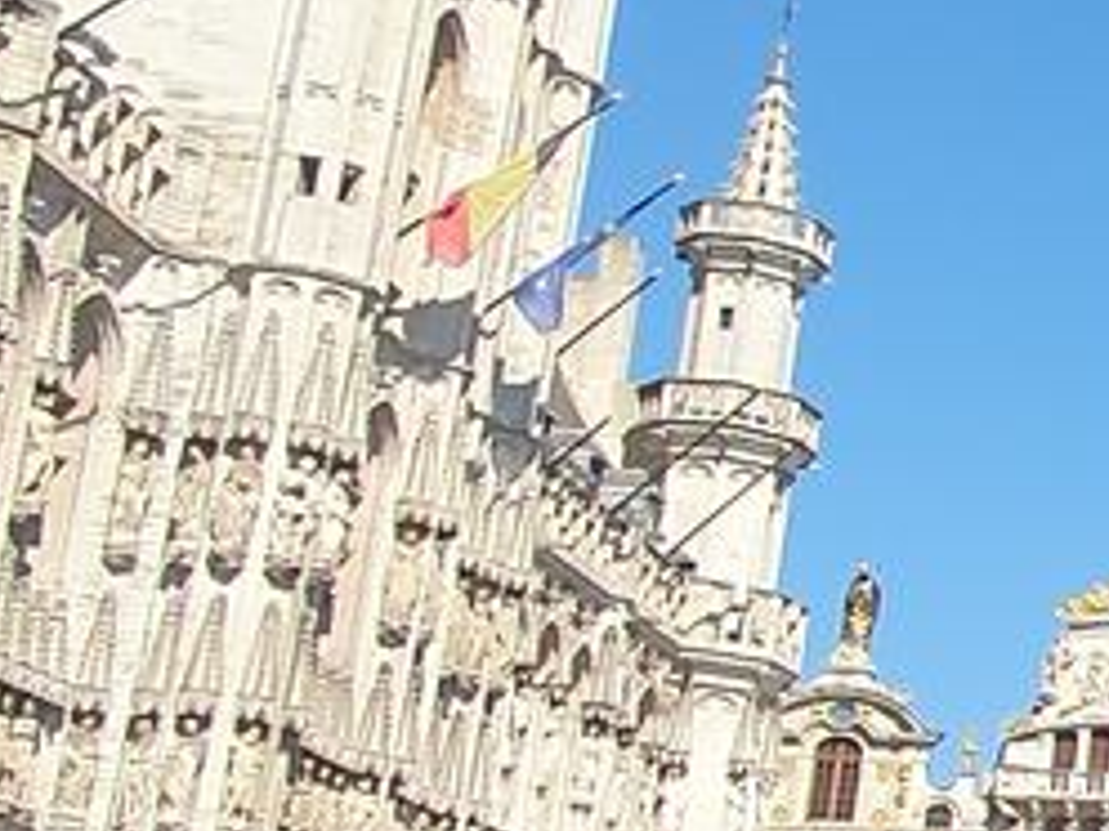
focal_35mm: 84
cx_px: 2804
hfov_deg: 14.0
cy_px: 737
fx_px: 2691
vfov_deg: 17.3
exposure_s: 1/830
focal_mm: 1.8
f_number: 2.2
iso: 50
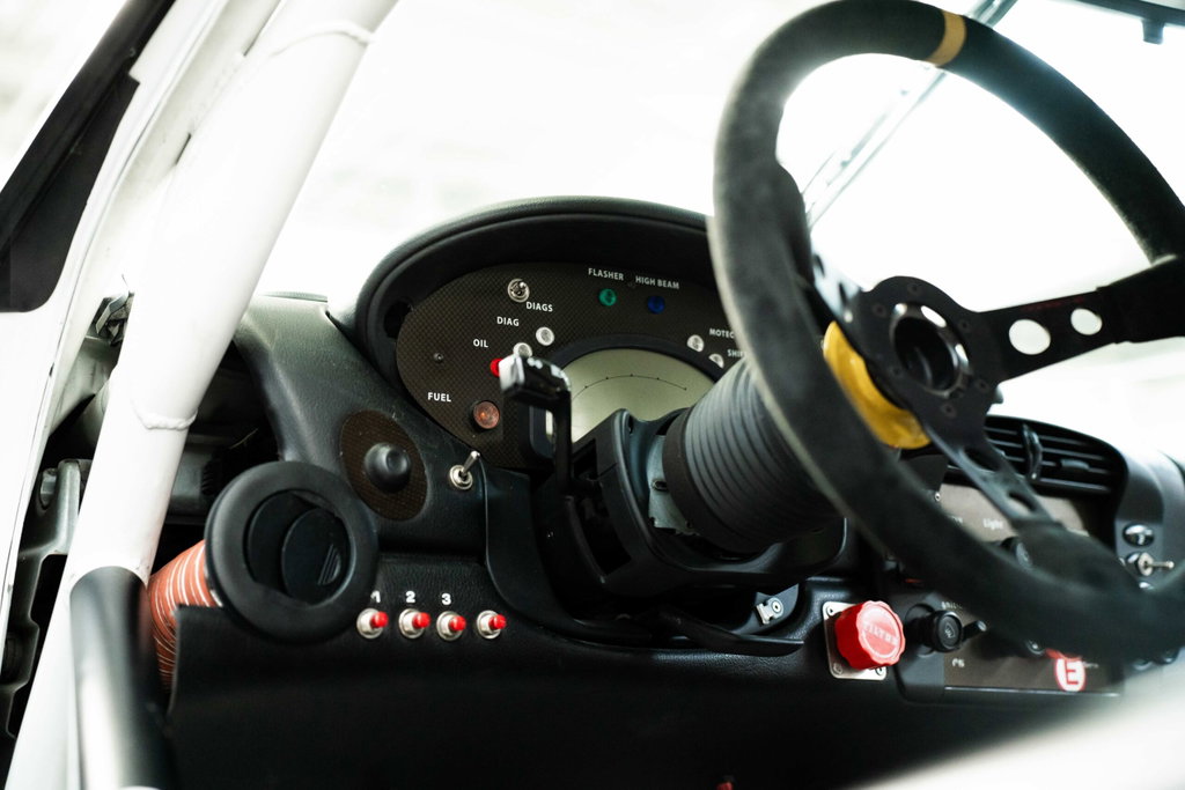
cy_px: 395
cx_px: 592
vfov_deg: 31.2
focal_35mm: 43
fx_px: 1416
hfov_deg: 45.4
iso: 3200
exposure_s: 1/160
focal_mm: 43
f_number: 2.8
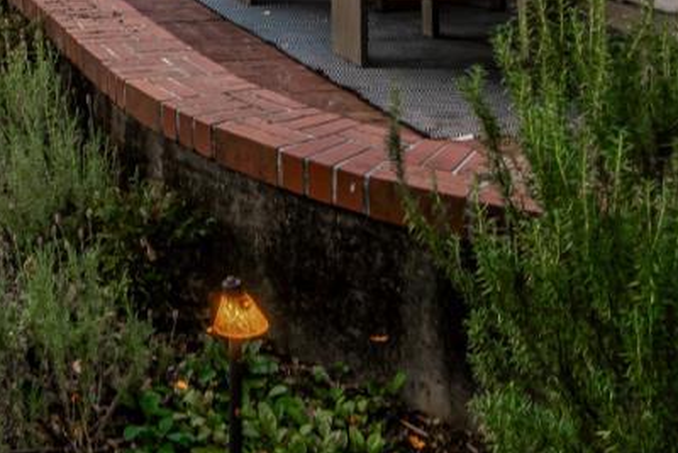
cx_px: -176
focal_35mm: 60
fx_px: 1130
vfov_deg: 19.0
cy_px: -283
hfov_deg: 28.2
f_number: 11
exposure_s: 1/2
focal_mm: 16
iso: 100
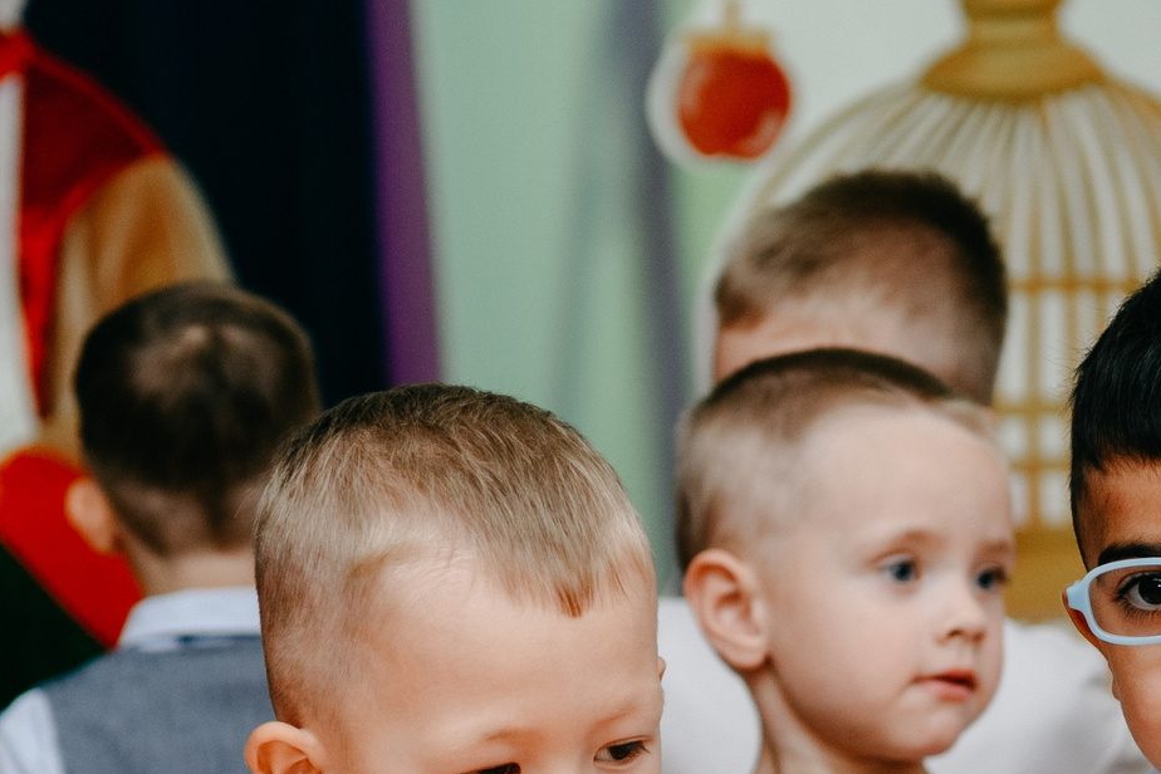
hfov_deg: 10.6
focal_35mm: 194
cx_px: 572
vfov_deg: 7.0
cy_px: 1028
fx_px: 6256
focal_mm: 70
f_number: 4
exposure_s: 1/160
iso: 250
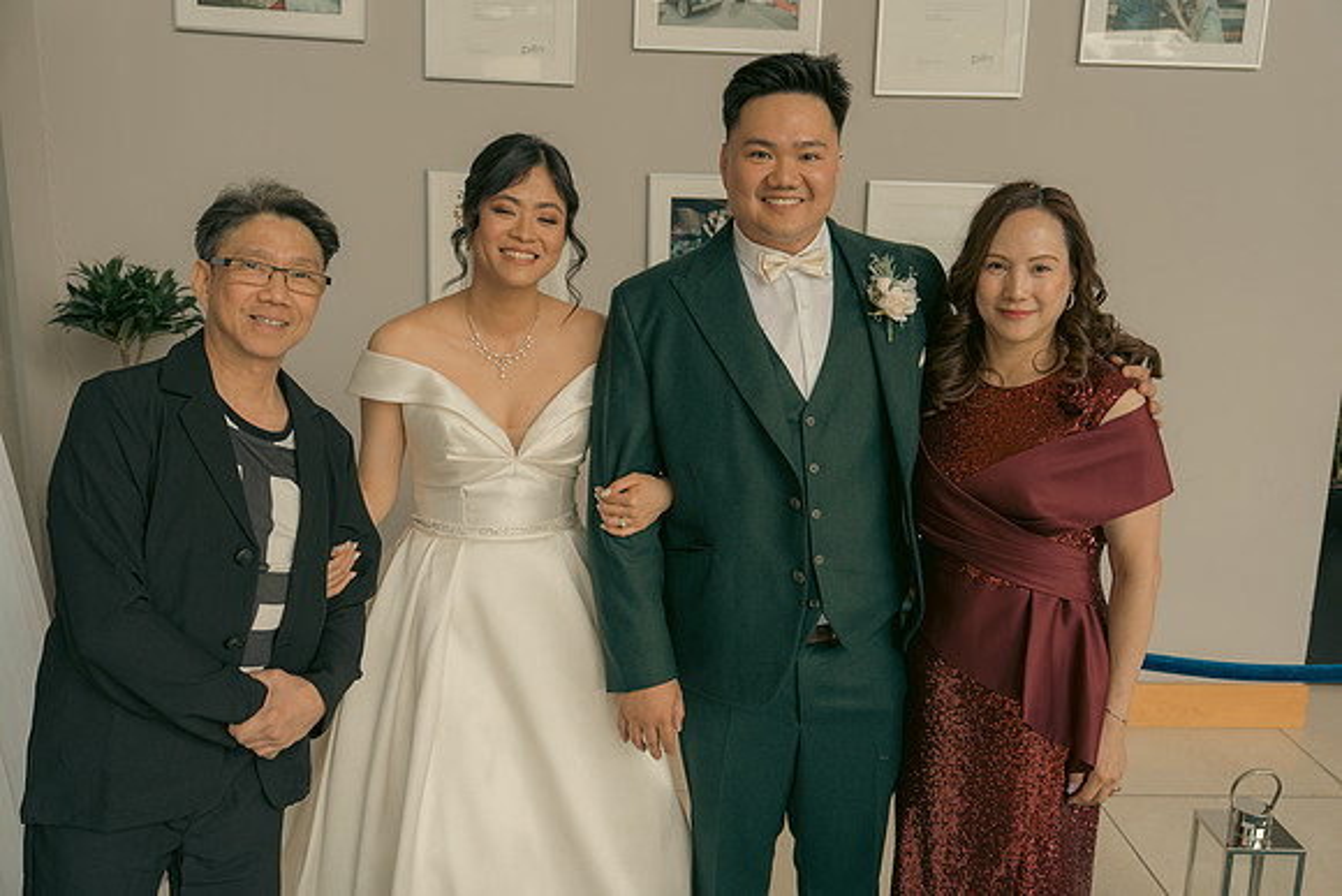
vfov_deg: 40.0
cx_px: 671
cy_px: 448
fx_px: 1230
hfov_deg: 57.2
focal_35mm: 33
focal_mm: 33
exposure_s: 1/160
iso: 200
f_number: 3.5
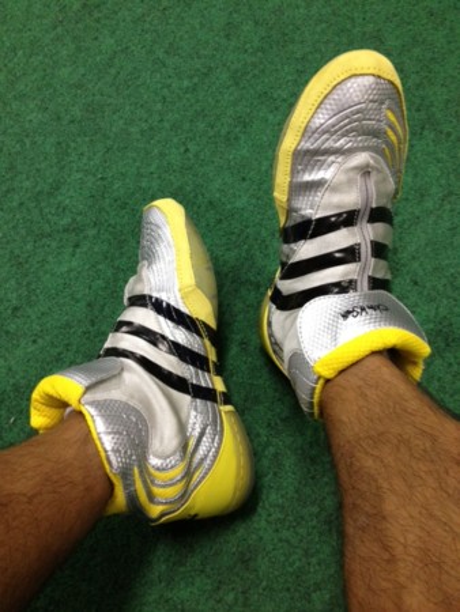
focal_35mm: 35
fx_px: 620
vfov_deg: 52.6
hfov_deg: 40.7
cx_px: 230
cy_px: 306
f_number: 2.4
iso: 200
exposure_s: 1/20
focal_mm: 4.28
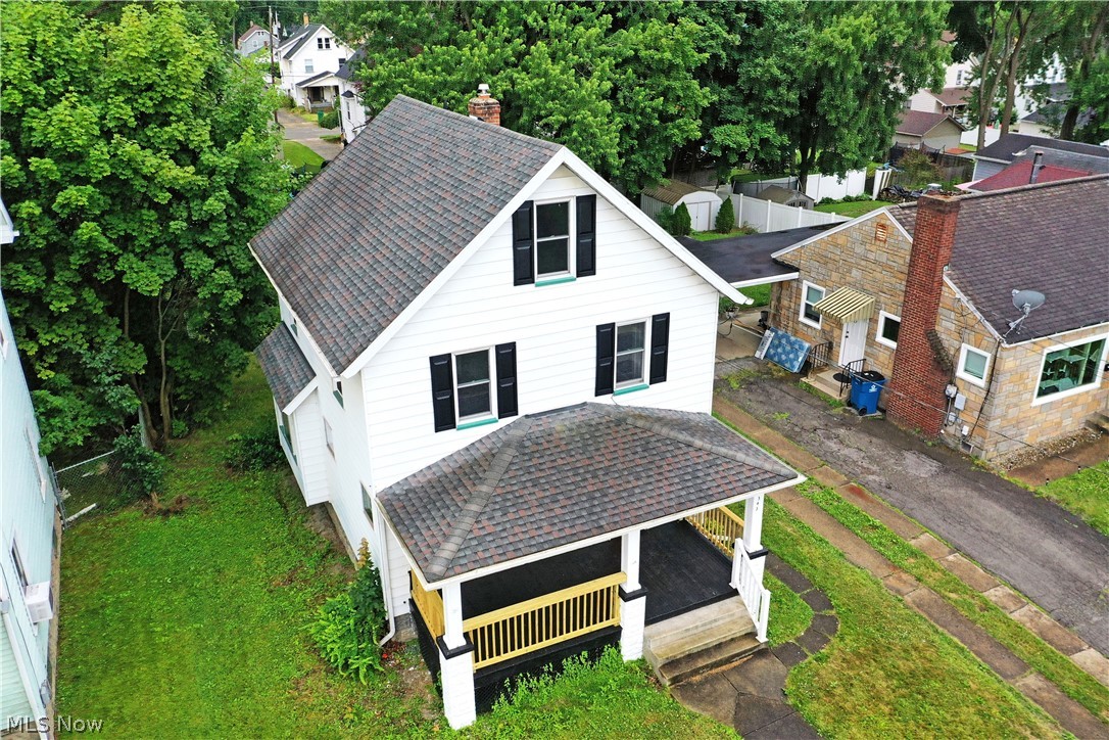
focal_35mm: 28
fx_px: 862
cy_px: 370
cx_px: 554
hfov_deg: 65.5
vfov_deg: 46.4
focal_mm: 10.26
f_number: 5
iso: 100
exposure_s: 1/240
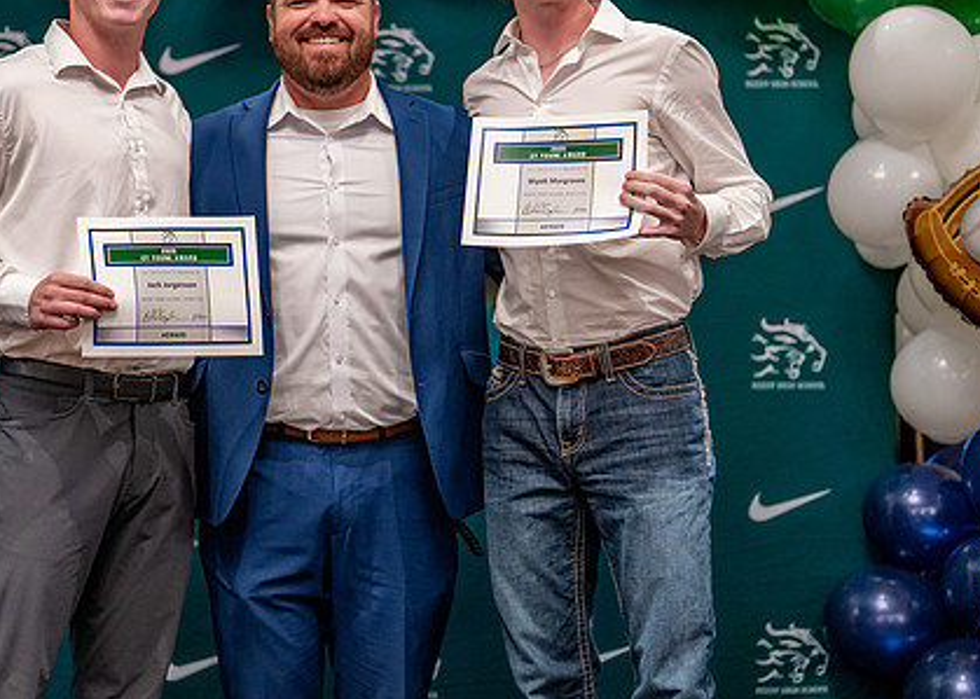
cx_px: 327
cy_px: 230
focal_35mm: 82
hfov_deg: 24.1
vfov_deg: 17.4
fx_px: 2282
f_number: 1.2
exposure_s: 1/320
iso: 800
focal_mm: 50
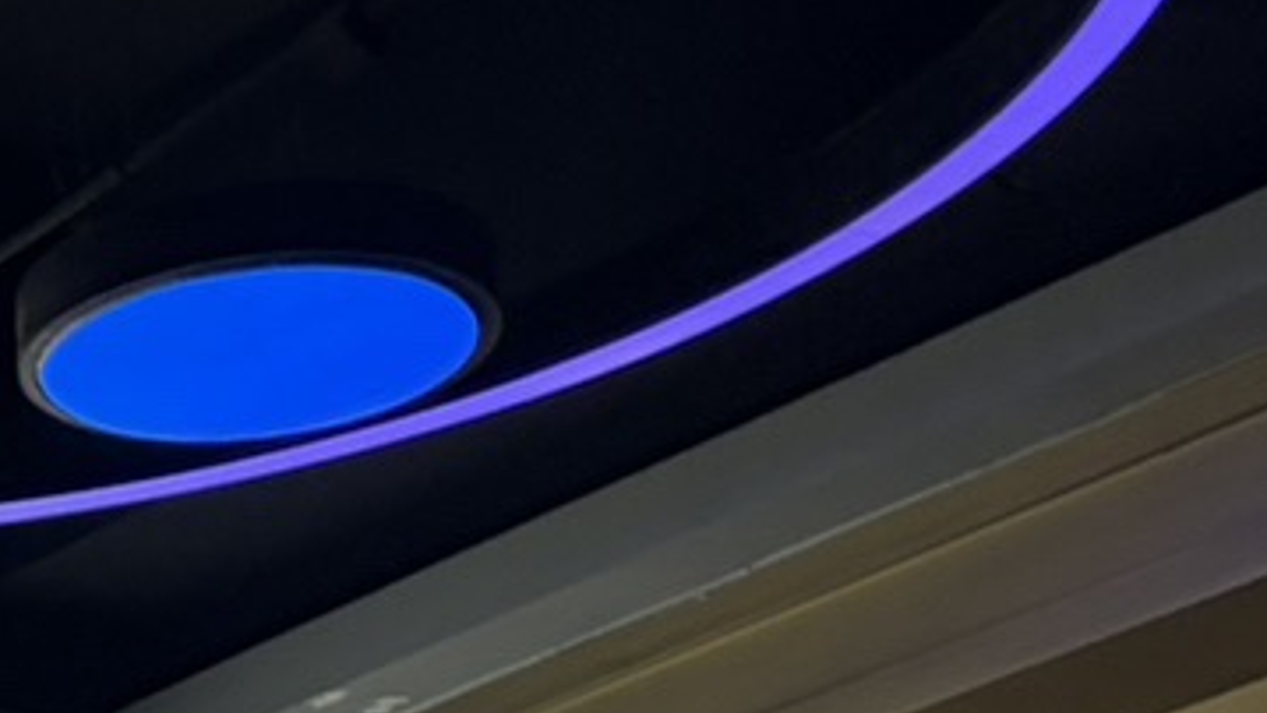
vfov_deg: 7.2
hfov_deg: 11.6
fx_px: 5309
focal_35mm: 158
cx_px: -1620
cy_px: 1705
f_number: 1.6
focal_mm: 5.96
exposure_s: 1/109
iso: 40
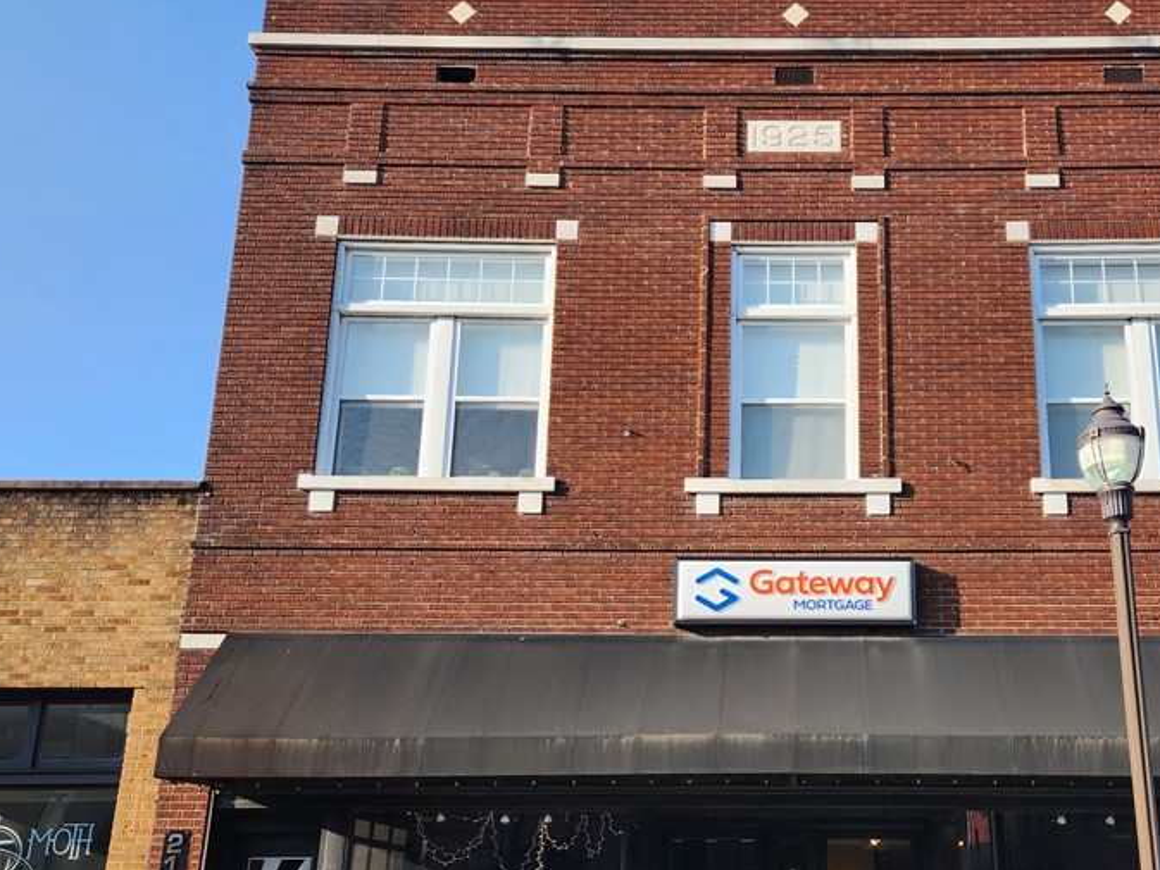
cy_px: 574
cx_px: 800
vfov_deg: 40.3
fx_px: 1173
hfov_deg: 51.4
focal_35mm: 35
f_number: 1.8
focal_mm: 5.4
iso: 20
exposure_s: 1/634
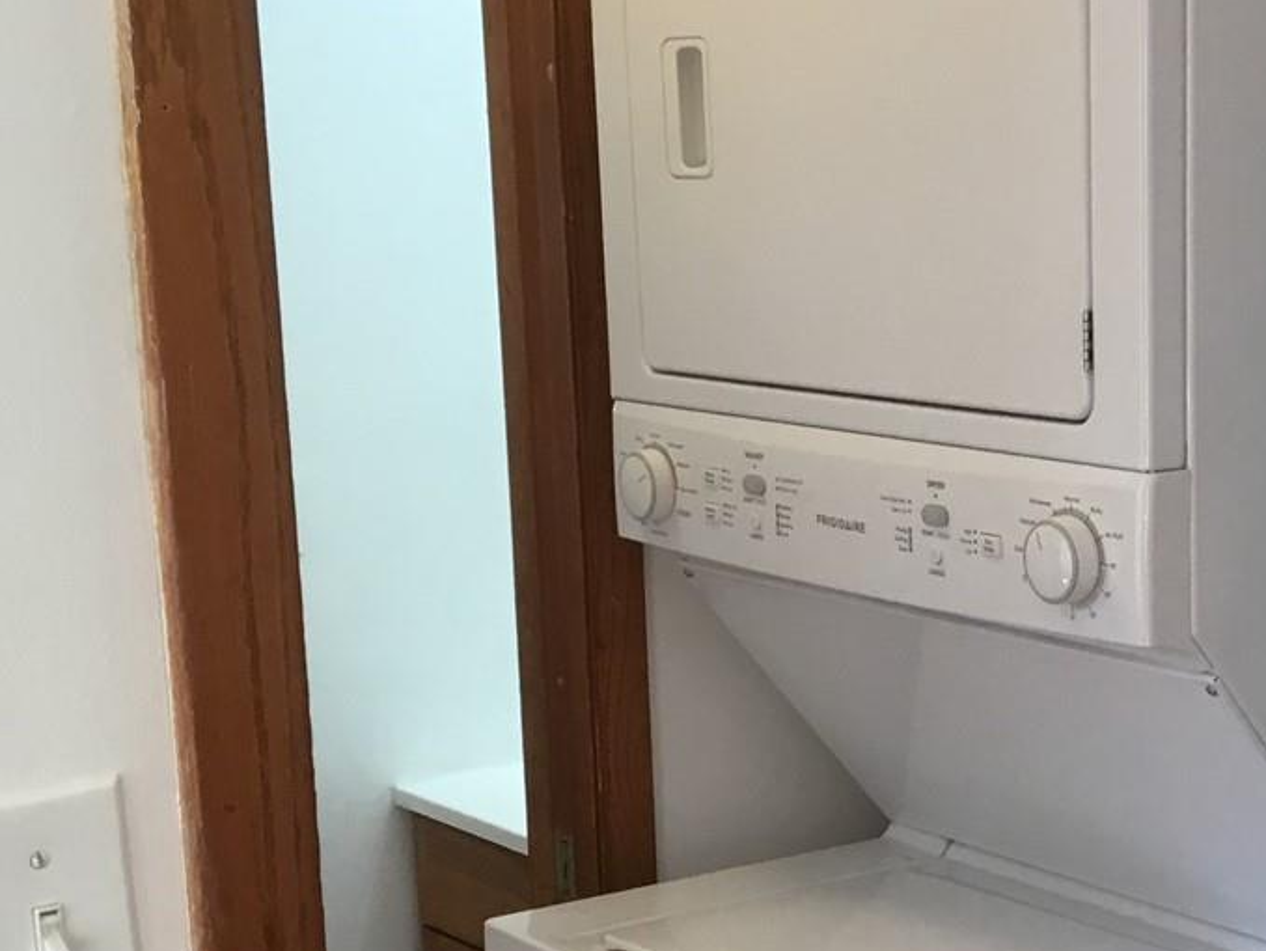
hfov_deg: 26.2
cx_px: 1014
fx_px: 2671
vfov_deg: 20.1
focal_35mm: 73
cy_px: 694
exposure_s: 1/30
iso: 32
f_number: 2.4
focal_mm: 3.3
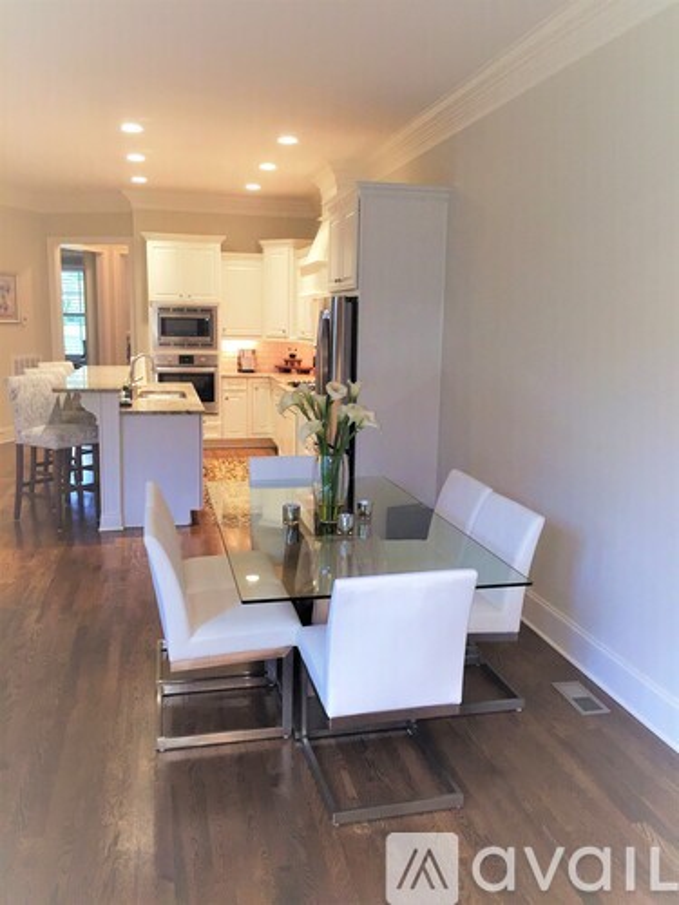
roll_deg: -1.8
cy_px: 452
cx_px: 340
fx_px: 758
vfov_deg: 61.7
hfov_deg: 48.2
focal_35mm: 29
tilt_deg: -9.0
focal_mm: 4.15
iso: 160
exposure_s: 1/30
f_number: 2.2
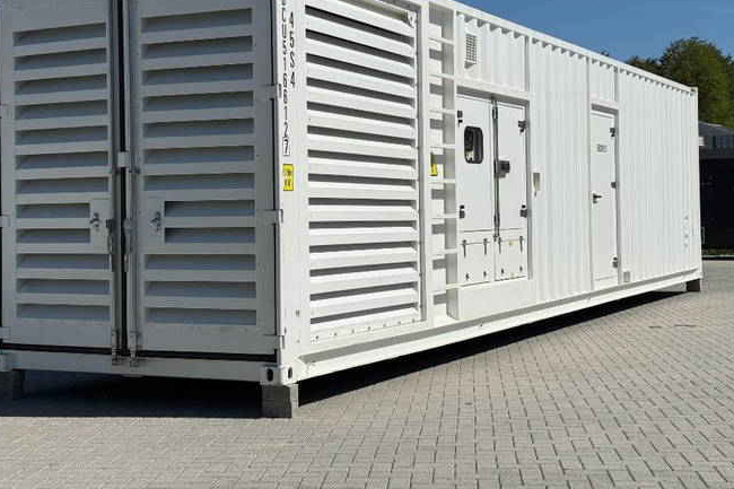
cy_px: 185
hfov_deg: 34.5
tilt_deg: +0.5
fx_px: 1182
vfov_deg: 23.3
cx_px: 357
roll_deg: +0.7
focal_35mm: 58
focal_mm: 6.76
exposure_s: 1/16129
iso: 50
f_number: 1.78
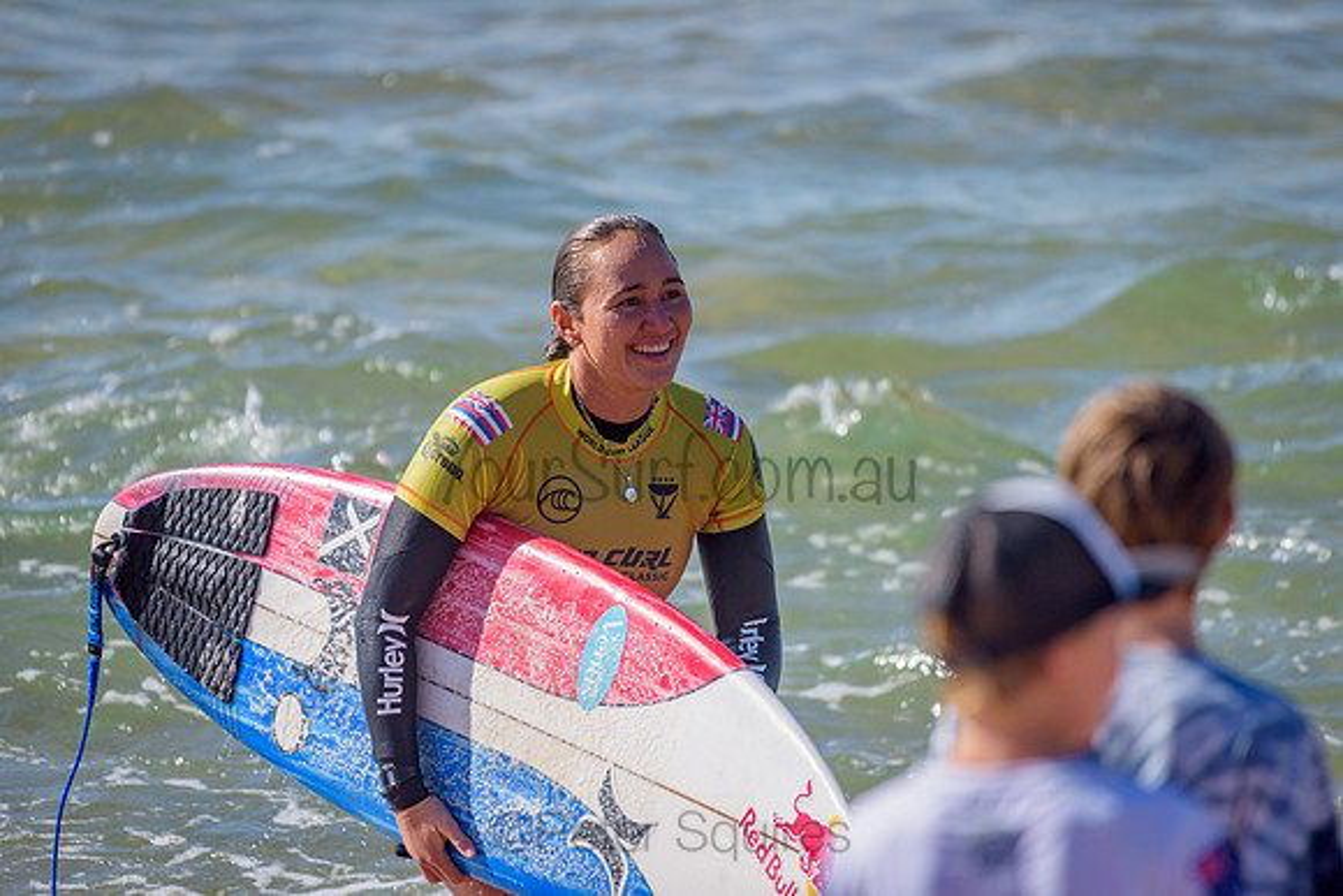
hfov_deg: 4.1
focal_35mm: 505
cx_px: 672
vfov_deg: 2.7
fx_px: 18849
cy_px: 448
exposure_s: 1/2000
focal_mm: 500
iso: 200
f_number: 5.6
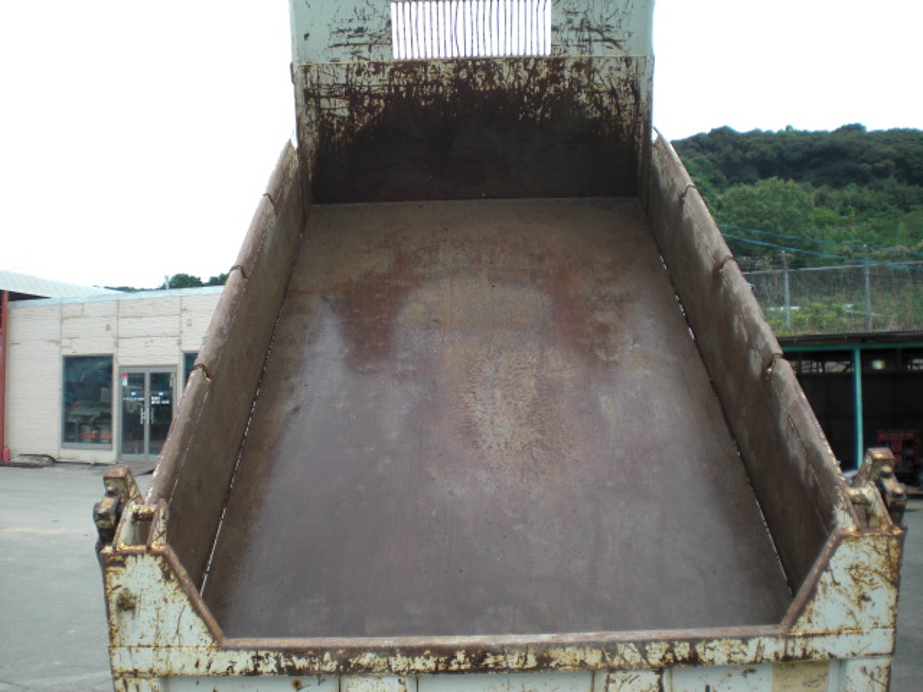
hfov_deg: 49.0
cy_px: 346
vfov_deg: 37.7
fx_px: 1013
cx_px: 462
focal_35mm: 38
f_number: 3.1
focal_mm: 6.3
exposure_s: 1/200
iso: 64
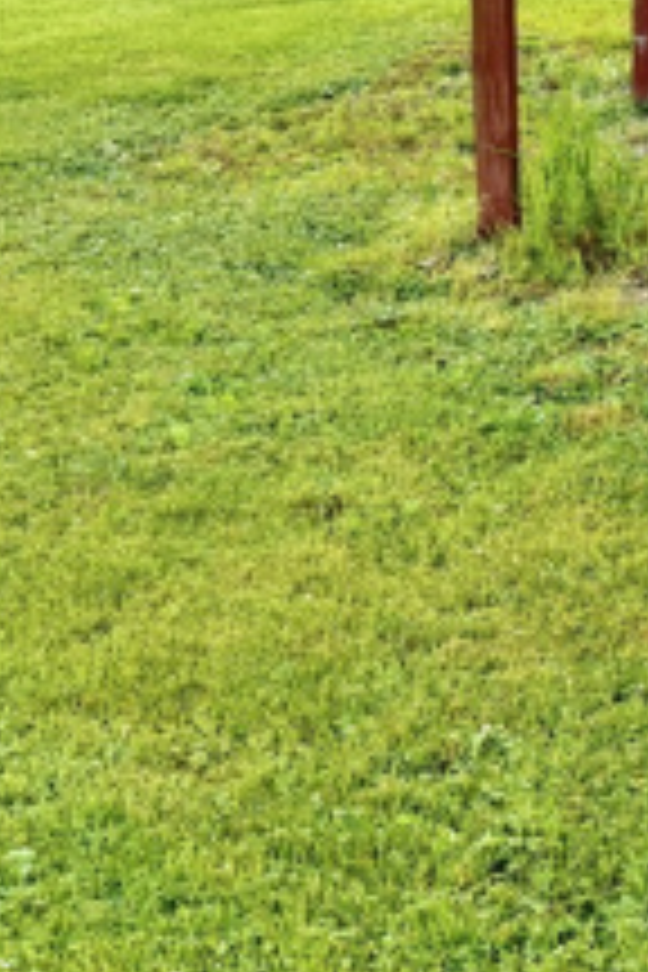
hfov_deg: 15.3
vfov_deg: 24.7
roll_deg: -0.1
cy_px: -63
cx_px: 1168
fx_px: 2079
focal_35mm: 77
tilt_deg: -3.8
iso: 100
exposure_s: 1/1437
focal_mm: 6.76
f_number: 1.78
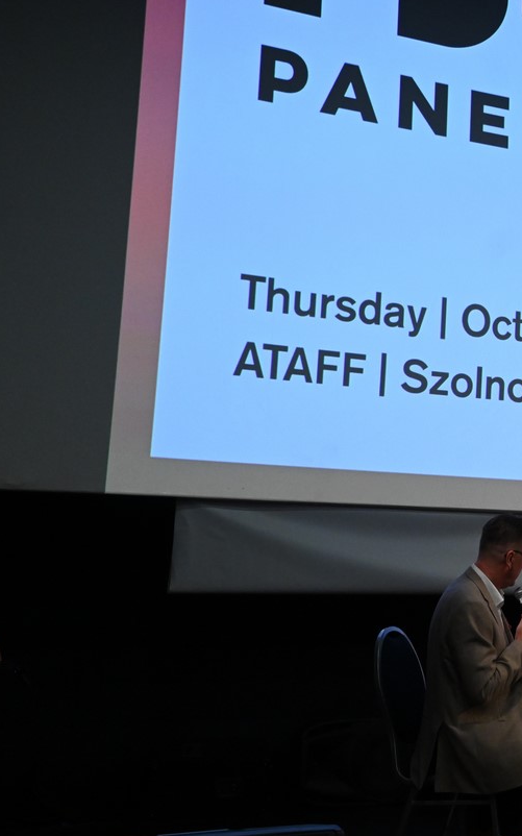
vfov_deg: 33.4
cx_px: 673
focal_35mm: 61
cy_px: 363
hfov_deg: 19.6
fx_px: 1389
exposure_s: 1/250
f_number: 4.5
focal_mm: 30
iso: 4000
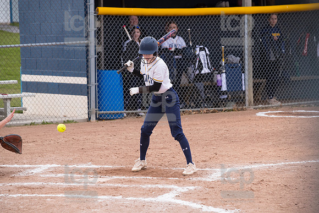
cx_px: 160
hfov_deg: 11.7
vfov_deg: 7.9
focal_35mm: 175
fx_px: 1551
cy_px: 106
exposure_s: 1/1600
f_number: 5.6
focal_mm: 175
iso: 640
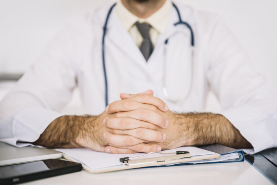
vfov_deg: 19.5
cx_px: 138
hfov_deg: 28.8
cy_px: 92
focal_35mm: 70
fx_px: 539
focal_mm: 70
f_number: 2.8
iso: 400
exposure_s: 1/500
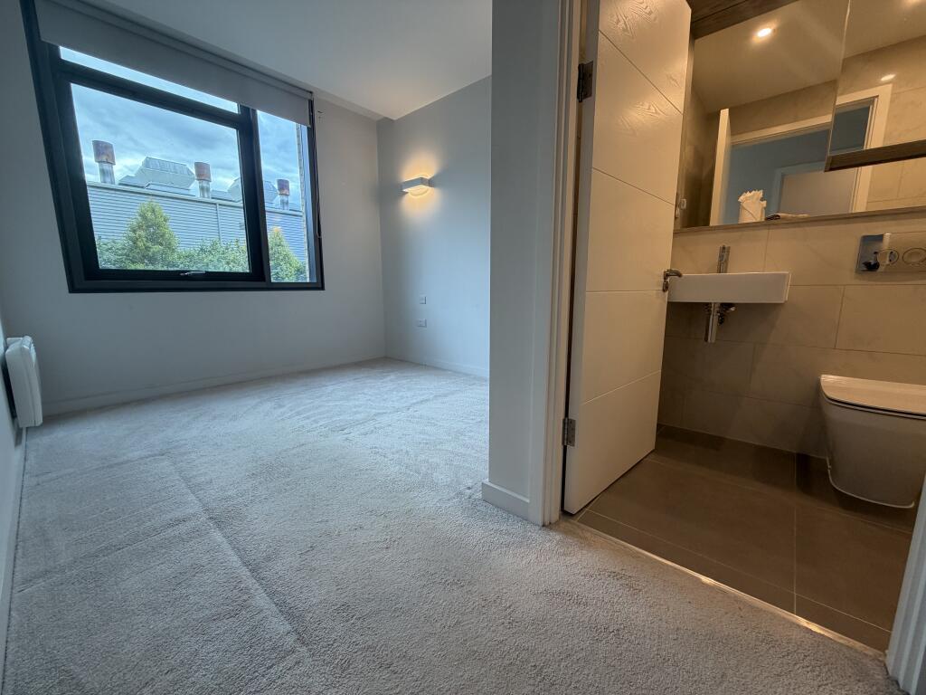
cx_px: 463
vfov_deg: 85.7
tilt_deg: -9.8
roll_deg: +0.2
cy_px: 348
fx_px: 375
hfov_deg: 102.1
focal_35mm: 14
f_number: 2.2
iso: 100
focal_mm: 2.22
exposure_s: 1/100
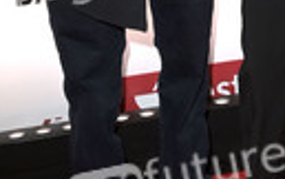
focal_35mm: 107
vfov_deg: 11.5
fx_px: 832
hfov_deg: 19.2
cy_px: -135
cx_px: 245
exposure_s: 1/250
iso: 500
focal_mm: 34
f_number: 5.6
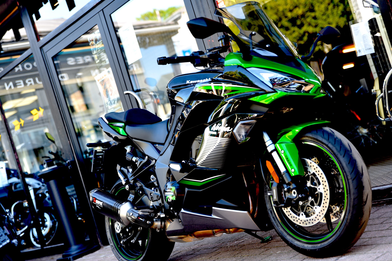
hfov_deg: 32.9
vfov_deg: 22.3
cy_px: 129
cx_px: 197
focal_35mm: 61
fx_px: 664
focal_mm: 60
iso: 100
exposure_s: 1/60
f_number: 2.8
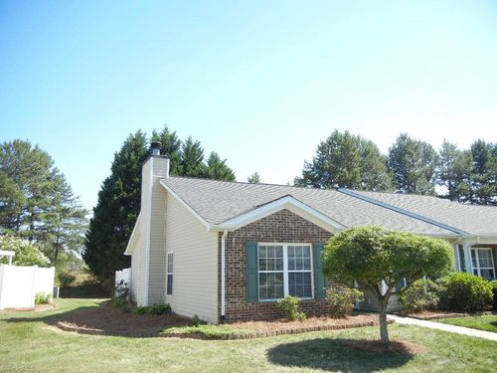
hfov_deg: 60.0
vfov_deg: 46.8
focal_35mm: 30
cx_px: 248
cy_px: 186
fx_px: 431
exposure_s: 1/452
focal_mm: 5.4
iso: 160
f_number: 3.5
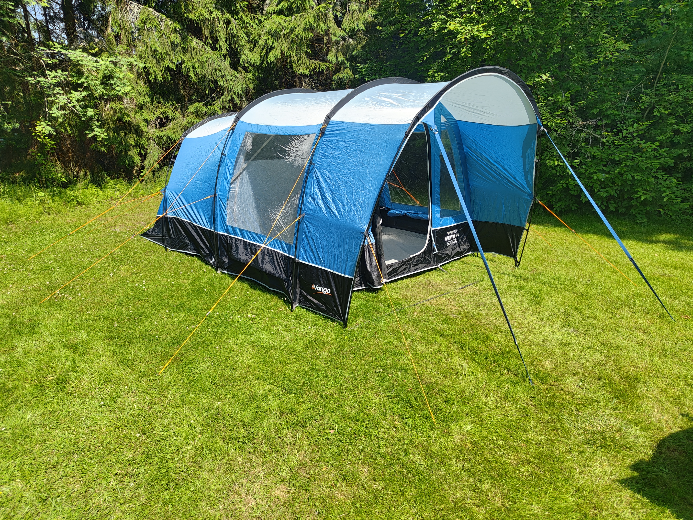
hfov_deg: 73.9
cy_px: 260
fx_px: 460
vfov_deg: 58.9
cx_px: 346
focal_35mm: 23
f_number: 1.88
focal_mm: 5.59
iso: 50
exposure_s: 1/1459
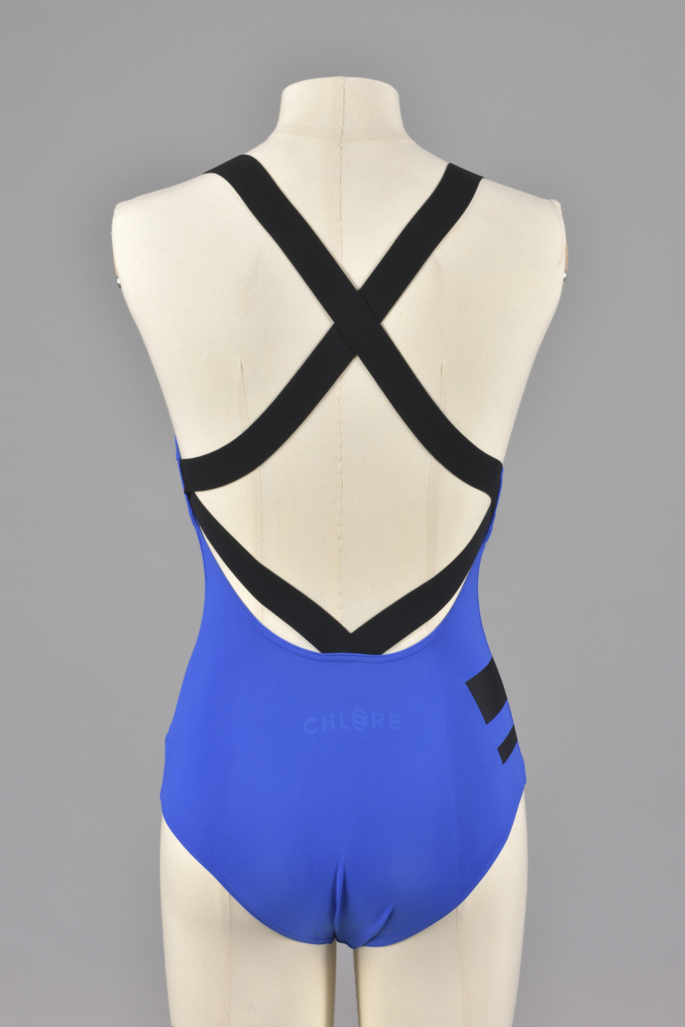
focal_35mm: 70
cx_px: 342
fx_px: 1996
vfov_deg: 28.8
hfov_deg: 19.5
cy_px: 514
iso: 64
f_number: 13
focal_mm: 70
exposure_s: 1/125
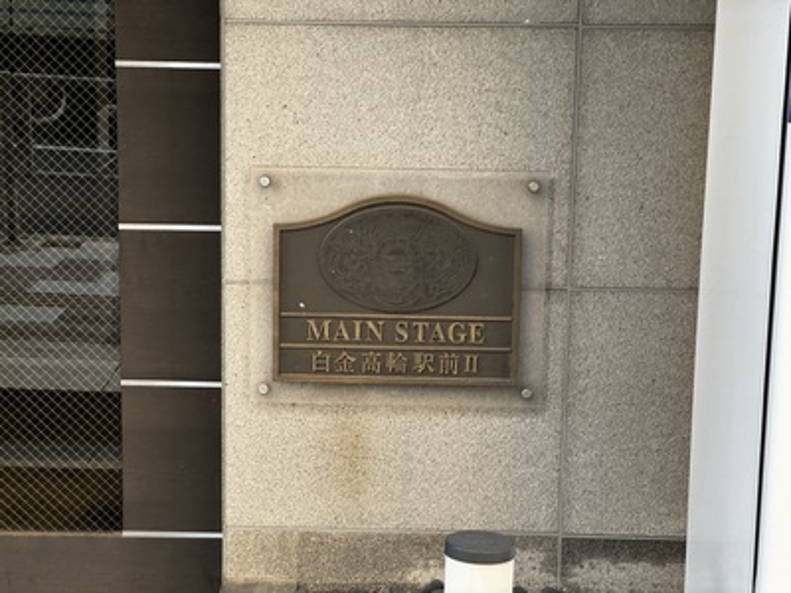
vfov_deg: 19.1
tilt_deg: -10.5
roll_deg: -1.1
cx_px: 396
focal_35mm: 77
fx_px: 1760
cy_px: 296
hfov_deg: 25.3
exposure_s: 1/81
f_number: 2.8
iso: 200
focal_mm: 9
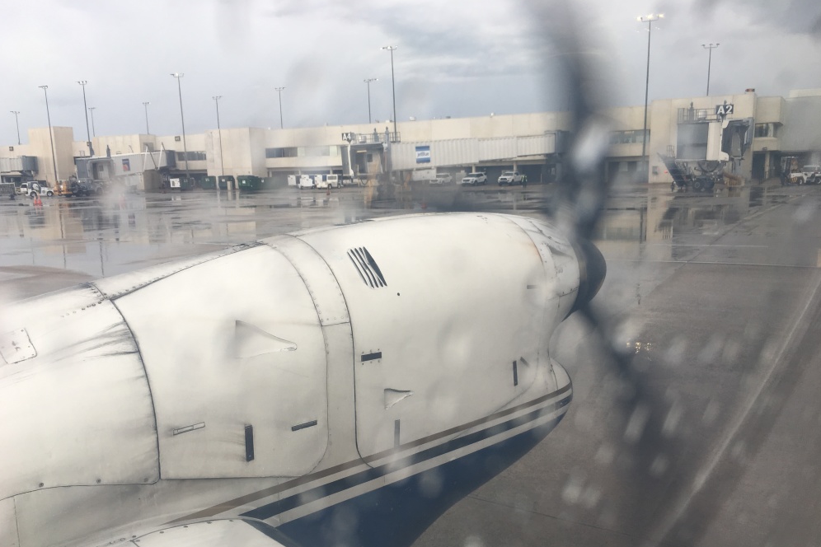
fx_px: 707
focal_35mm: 31
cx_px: 402
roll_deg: +1.6
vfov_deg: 42.2
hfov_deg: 60.3
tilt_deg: -10.1
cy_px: 309
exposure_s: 1/225
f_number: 2.2
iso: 25
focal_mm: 4.15
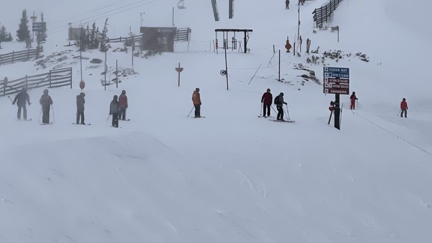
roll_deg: -0.9
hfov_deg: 14.1
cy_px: -70
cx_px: 74
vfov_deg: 7.9
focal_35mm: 151
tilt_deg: +0.3
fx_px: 1730
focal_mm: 7.5
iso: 20
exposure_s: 1/6494
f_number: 2.2
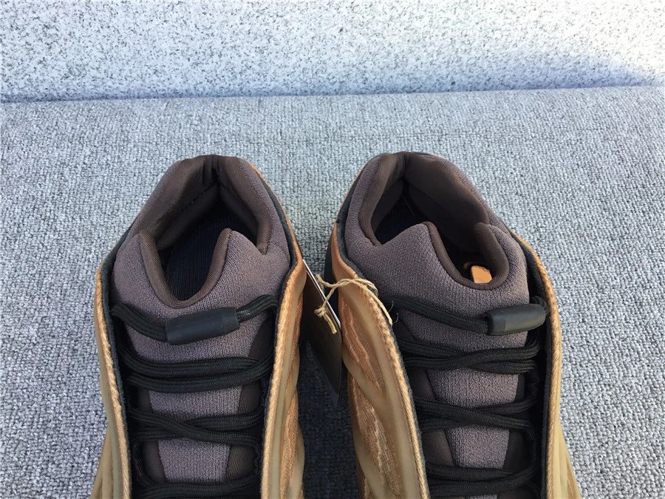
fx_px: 596
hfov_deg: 58.4
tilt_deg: -53.8
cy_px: 250
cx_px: 332
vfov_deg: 45.4
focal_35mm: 31
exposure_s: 1/100
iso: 32
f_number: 2.4
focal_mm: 3.3
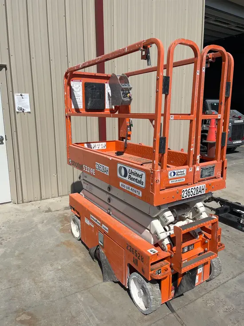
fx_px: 244
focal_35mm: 26
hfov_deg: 53.1
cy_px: 163
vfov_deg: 67.3
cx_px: 122
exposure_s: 1/6897
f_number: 1.6
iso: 50
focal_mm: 5.1
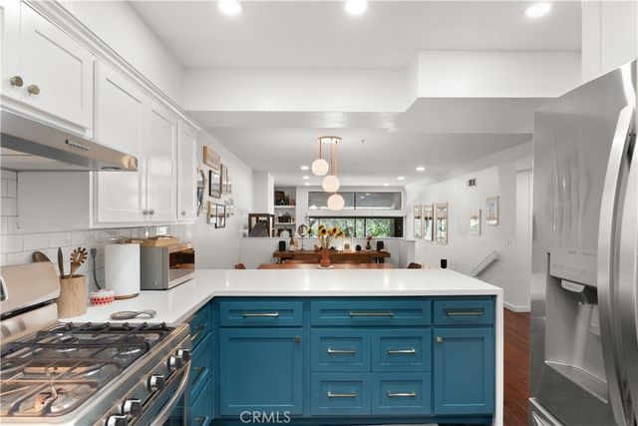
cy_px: 213
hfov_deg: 84.0
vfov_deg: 62.0
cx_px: 319
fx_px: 355
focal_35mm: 20
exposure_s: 1.6
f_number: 9
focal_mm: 20
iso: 250
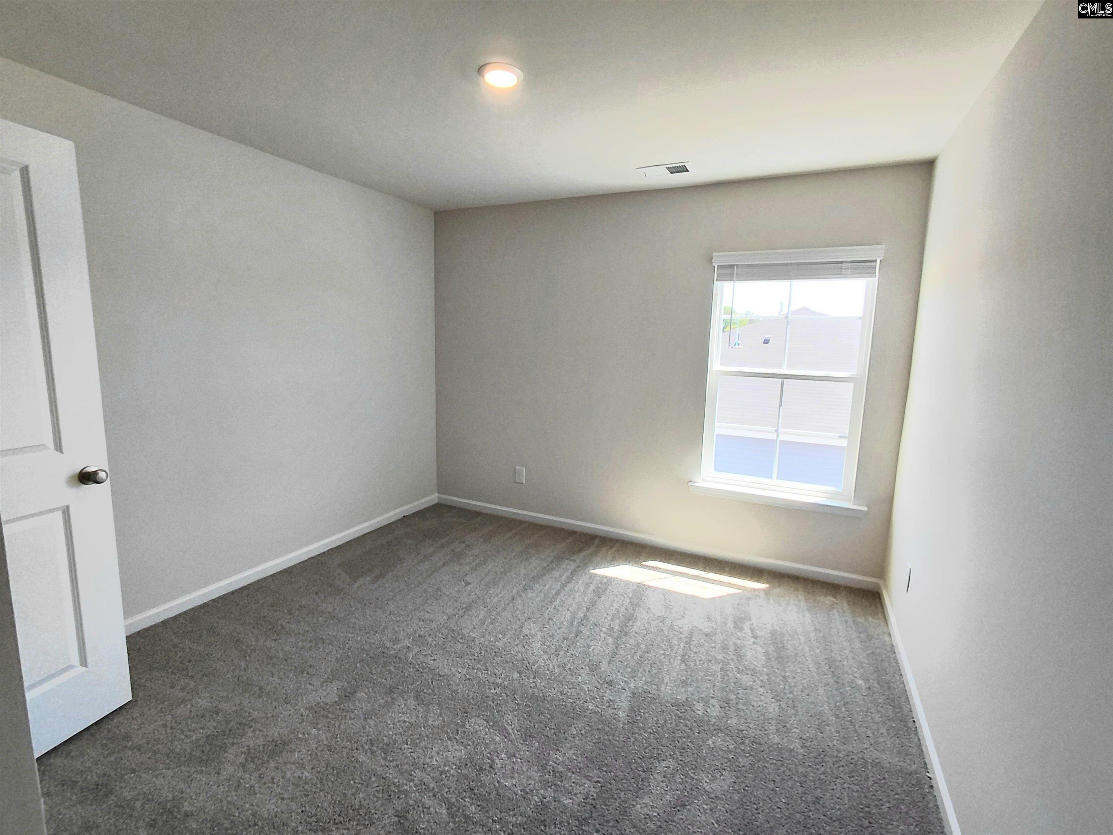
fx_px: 514
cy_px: 418
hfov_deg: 94.5
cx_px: 556
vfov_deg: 78.1
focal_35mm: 16
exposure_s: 1/120
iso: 40
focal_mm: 1.64
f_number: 2.2
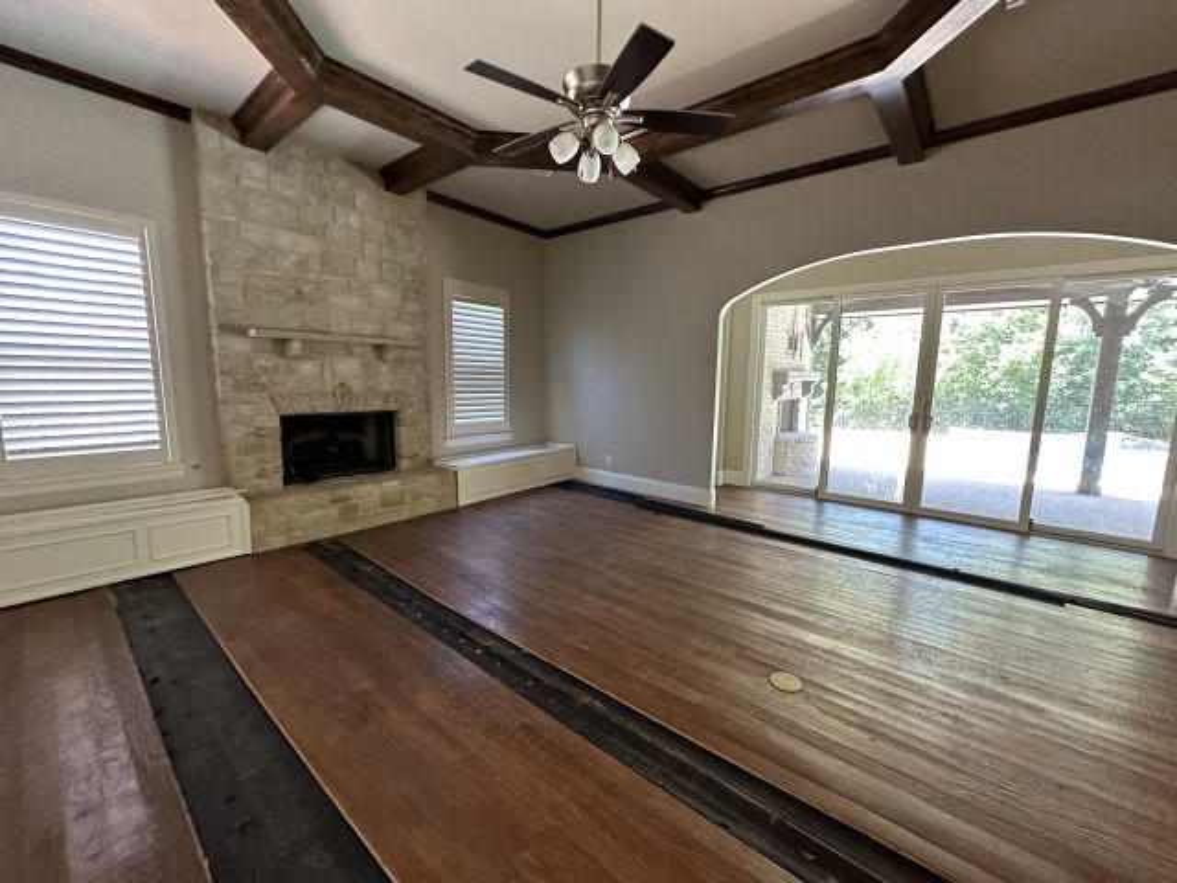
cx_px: 588
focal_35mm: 14
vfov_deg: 85.7
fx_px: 476
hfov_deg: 102.1
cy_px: 442
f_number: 2.2
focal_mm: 2.22
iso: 400
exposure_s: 1/60
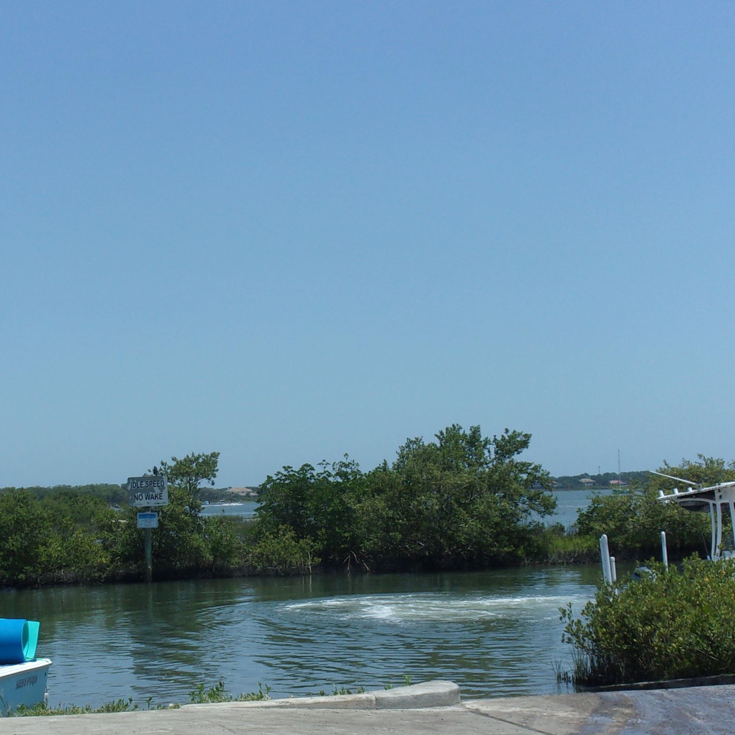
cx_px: 267
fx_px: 1706
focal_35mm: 71
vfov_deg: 24.2
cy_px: 462
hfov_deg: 24.2
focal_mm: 7.8
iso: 80
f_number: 12.5
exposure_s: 1/125
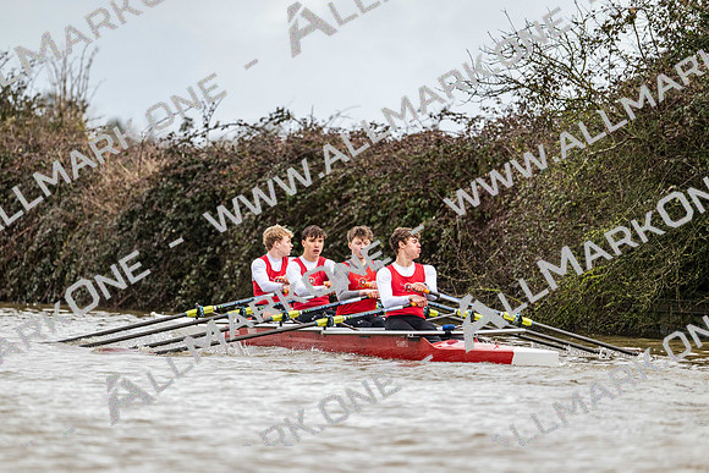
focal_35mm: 400
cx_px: 354
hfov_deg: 5.2
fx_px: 7879
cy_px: 236
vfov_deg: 3.4
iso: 560
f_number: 4.5
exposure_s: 1/1600
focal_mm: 400
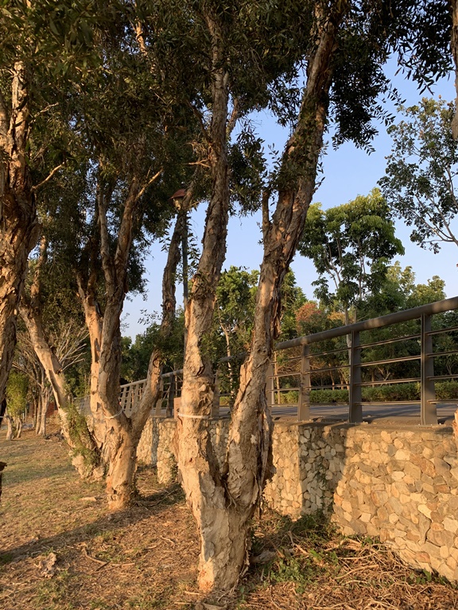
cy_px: 305
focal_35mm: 26
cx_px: 229
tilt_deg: +12.7
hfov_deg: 53.1
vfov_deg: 67.3
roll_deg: +2.2
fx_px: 459
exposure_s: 1/367
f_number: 1.8
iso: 25
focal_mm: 4.25
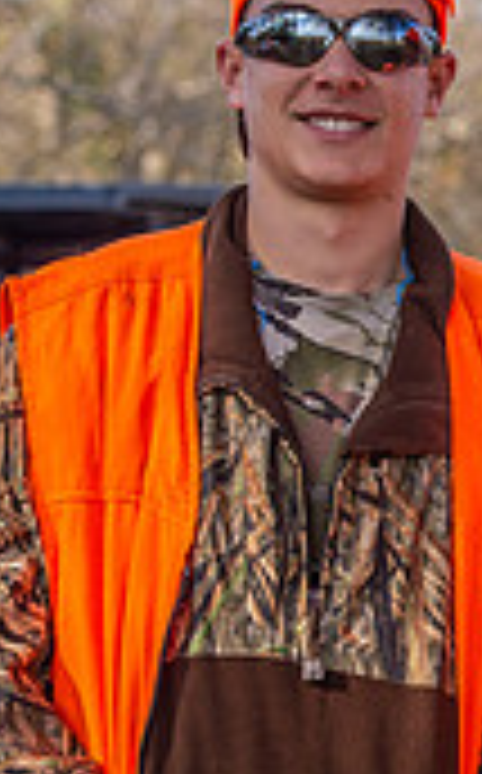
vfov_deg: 7.8
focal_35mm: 268
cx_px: 802
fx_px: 5652
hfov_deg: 4.8
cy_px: 531
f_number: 5
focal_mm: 78
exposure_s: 1/500
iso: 200
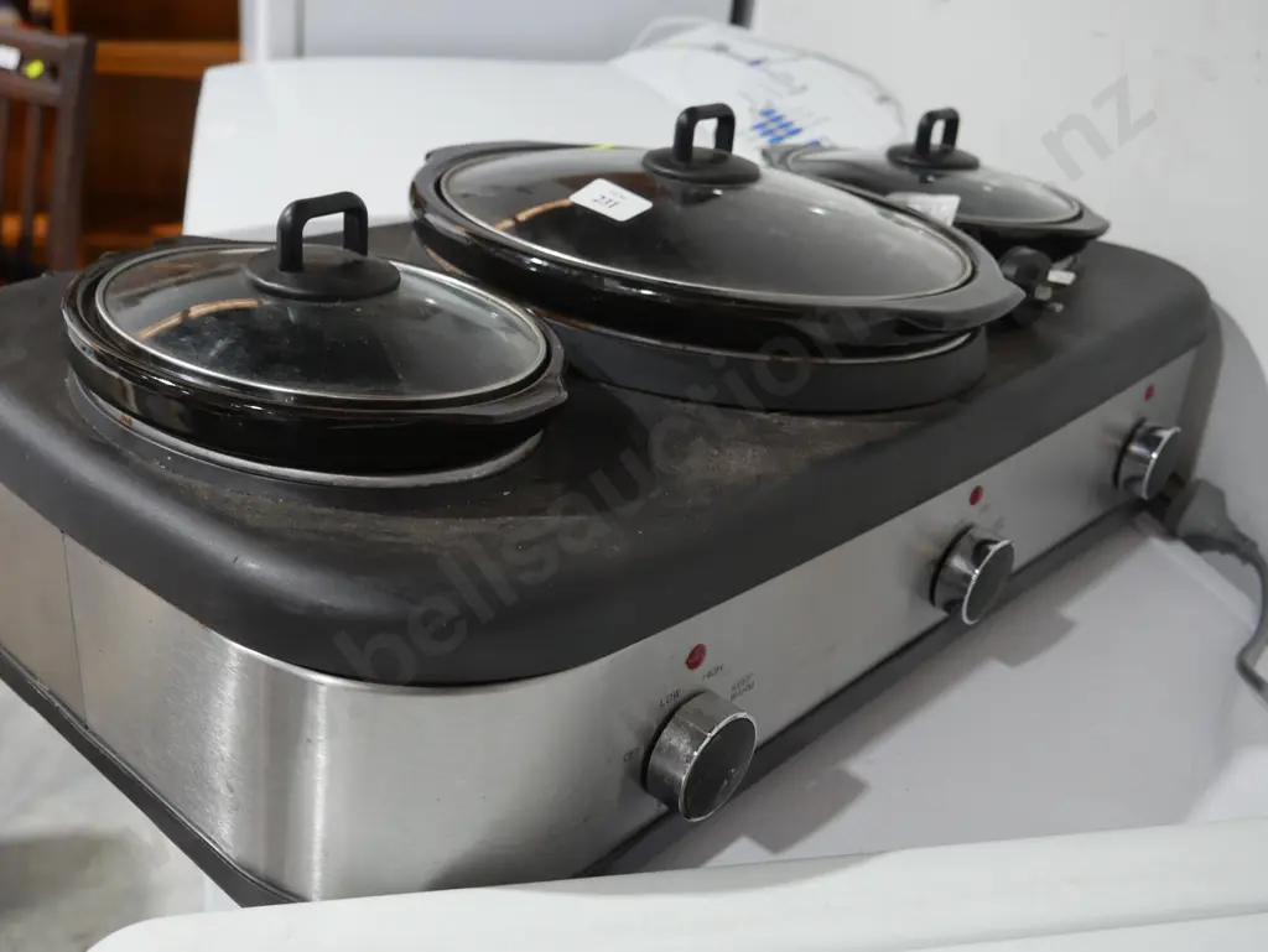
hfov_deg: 51.3
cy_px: 476
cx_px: 634
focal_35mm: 36
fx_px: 1319
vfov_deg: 39.7
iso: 800
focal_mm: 18
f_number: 4
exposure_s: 1/60
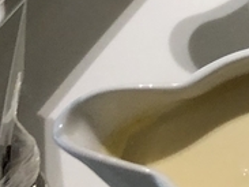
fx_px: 1323
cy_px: -187
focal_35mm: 184
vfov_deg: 7.7
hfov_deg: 8.6
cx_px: 796
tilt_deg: -52.2
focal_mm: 4
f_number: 1.8
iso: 32
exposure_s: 1/33
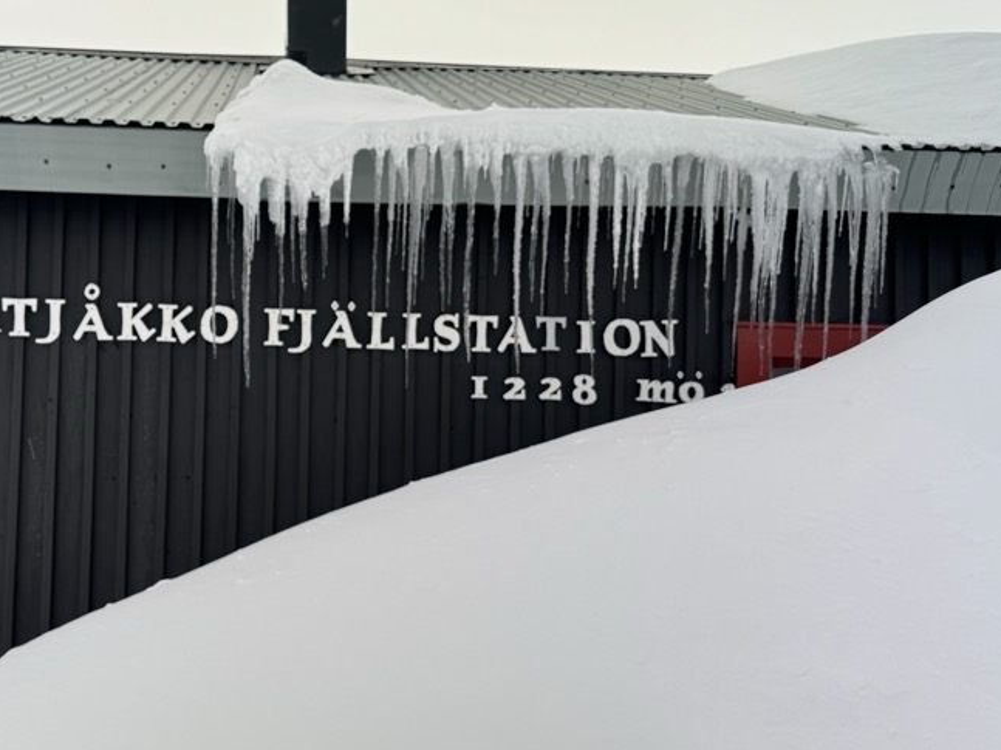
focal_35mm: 38
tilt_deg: +3.2
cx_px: 342
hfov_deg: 48.2
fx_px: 1099
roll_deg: +0.0
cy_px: 408
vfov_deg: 37.7
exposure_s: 1/349
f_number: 1.78
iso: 80
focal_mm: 6.76
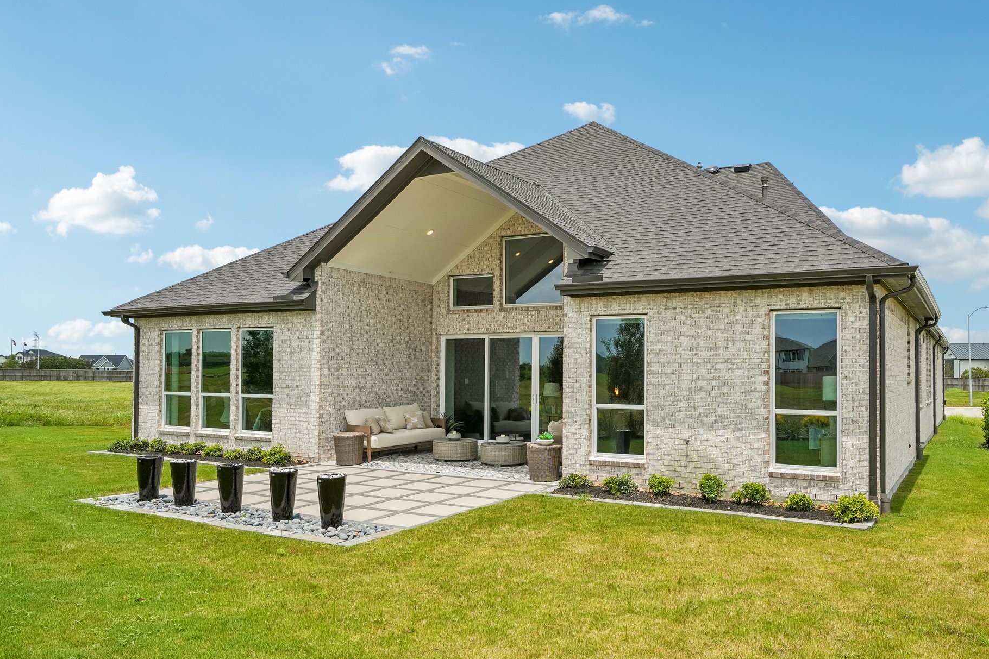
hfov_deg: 67.3
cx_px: 538
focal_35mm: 27
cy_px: 330
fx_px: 742
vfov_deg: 47.9
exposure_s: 1/1500
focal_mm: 24
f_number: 8
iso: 400
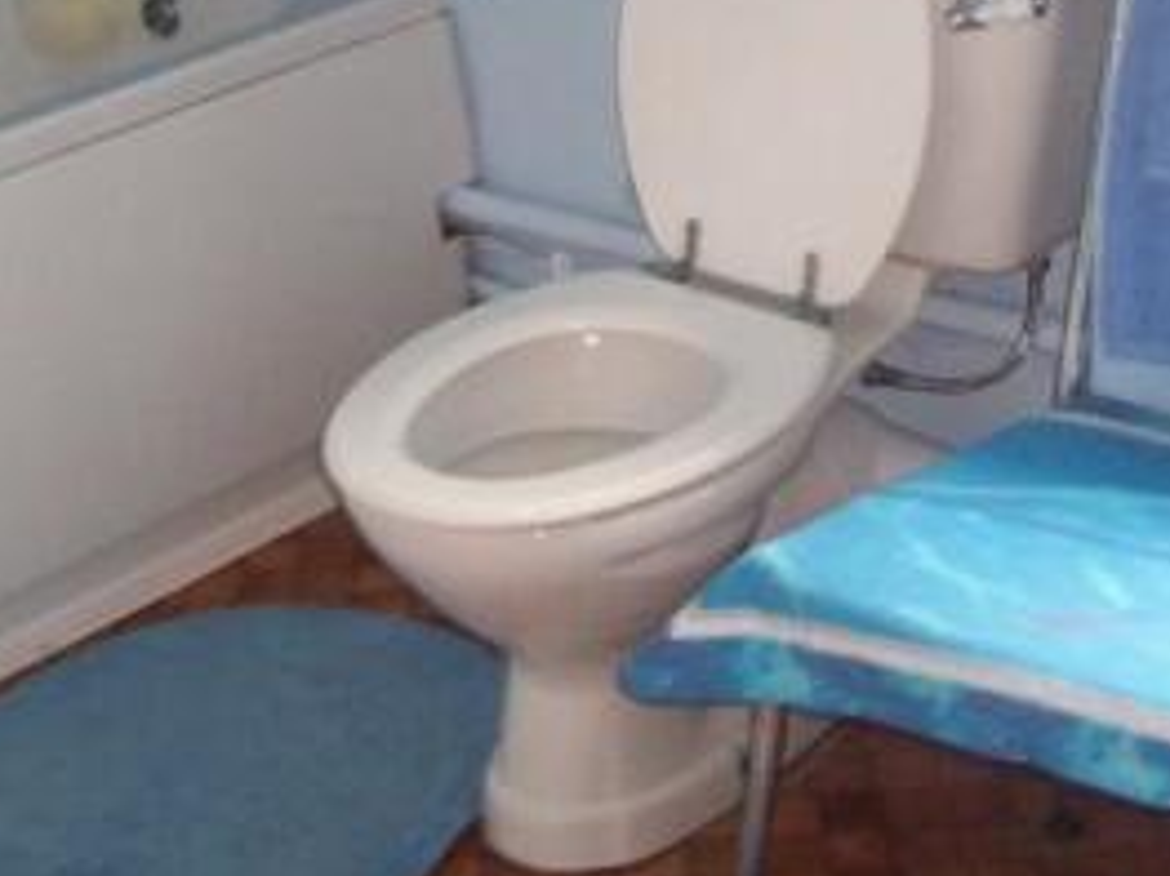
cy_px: 16
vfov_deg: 17.6
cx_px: 723
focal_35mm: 82
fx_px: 2770
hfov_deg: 23.8
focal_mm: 5.6
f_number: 2.8
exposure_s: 1/8
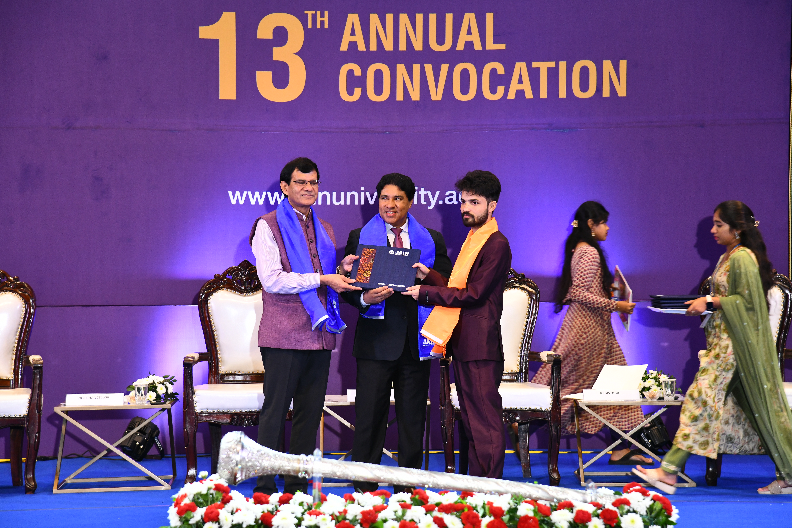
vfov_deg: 11.4
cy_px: 264
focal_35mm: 120
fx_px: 2640
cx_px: 396
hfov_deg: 17.1
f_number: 6.3
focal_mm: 120
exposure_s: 1/125
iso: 1600
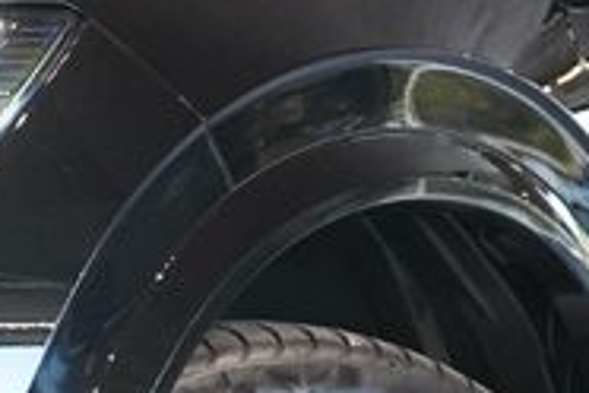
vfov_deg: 4.3
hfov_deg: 6.3
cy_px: 290
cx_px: -399
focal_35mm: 319
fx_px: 5219
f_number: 5
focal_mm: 58
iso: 8000
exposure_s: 1/160
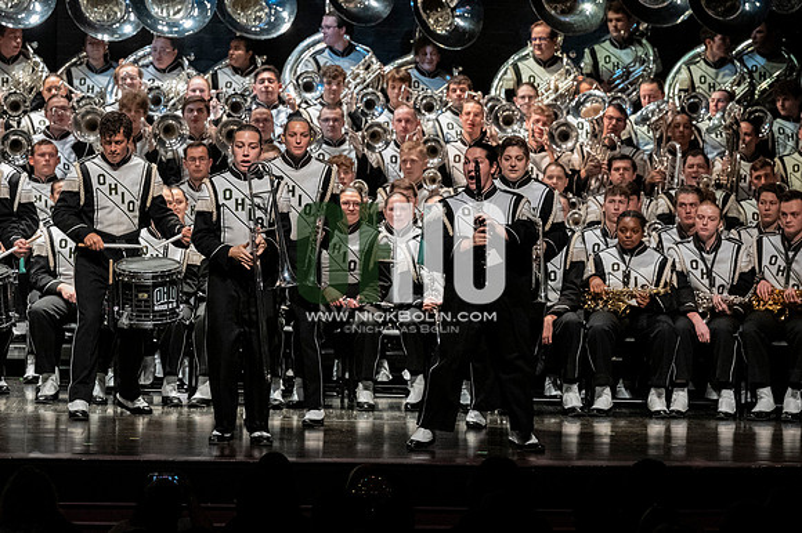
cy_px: 266
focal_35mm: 210
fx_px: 4675
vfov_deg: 6.5
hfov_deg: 9.8
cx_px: 401
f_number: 4
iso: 4000
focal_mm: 140
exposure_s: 1/500
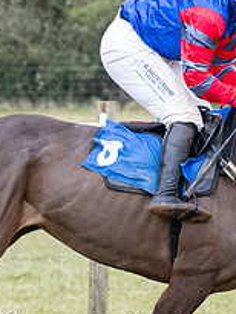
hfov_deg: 2.2
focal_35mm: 665
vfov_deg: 3.0
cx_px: 329
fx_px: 6039
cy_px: 304
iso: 1600
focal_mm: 102
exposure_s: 1/800
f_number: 4
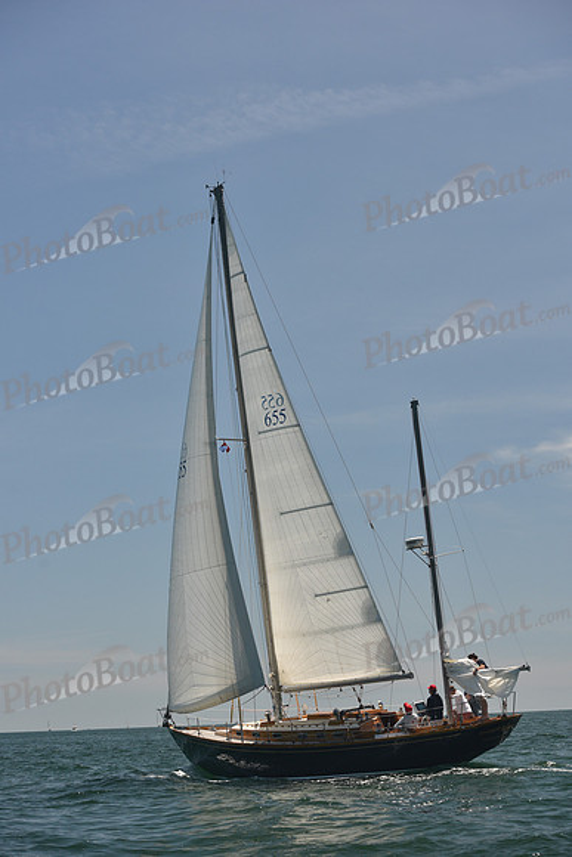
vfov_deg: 28.8
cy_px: 428
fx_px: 1667
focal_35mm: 70
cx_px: 286
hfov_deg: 19.5
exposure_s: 1/800
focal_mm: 70
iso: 250
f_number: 6.3
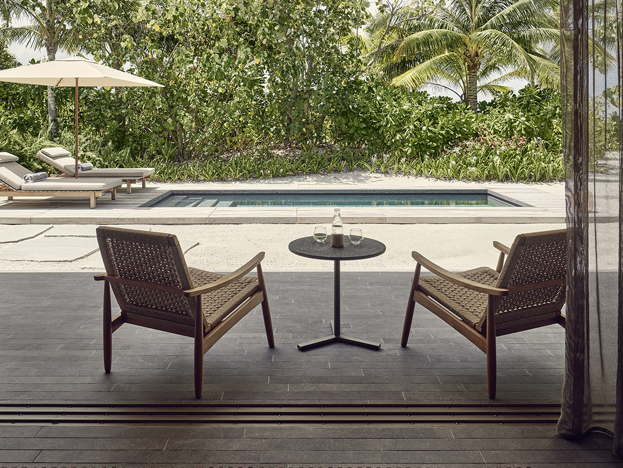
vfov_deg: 50.5
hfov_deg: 65.3
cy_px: 159
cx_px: 296
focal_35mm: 27
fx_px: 486
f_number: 8
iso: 100
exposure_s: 1/125
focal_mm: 23
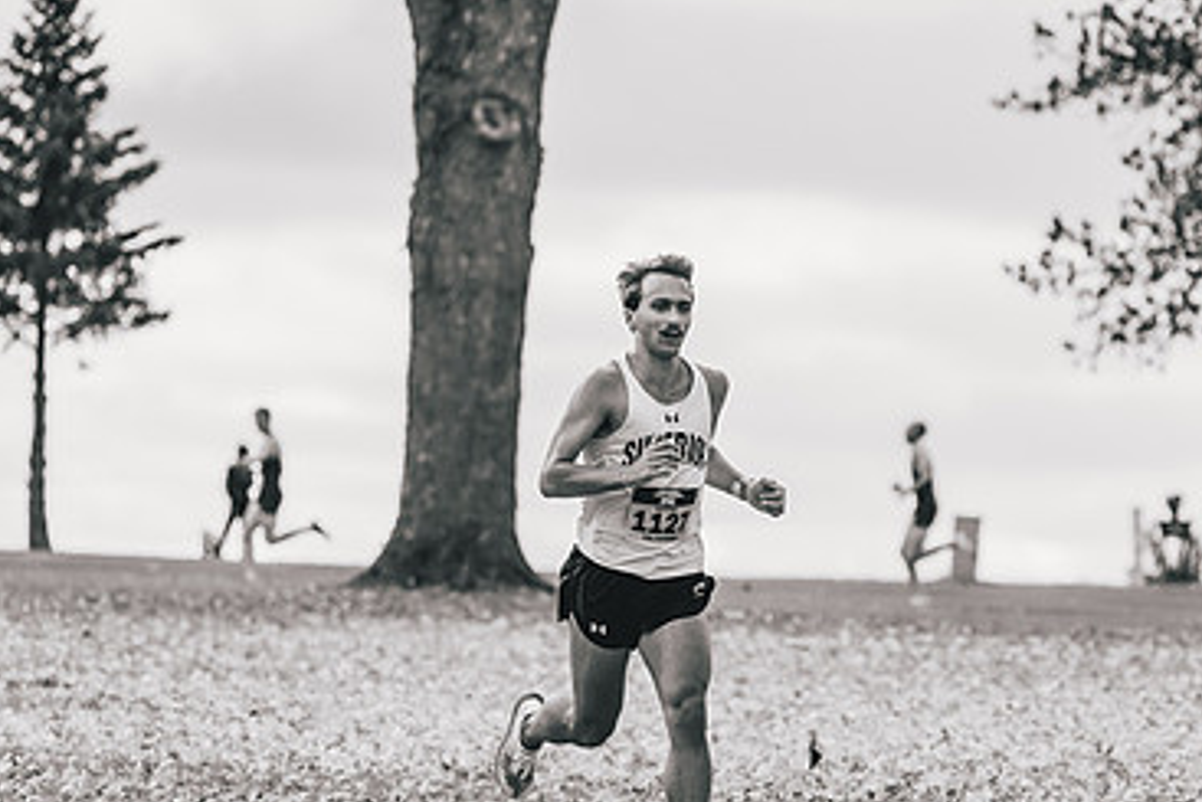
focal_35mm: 410
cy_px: 545
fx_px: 13694
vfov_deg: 3.4
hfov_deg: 5.0
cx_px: 685
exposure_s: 1/1000
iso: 400
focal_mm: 259
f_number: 6.3
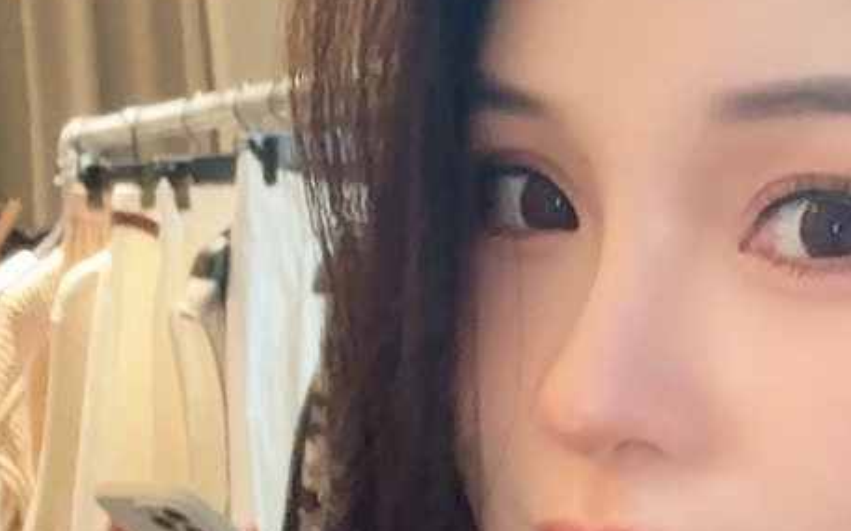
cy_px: 548
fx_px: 2596
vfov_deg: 11.5
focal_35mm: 112
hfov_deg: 18.5
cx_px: 609
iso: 400
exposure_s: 1/25
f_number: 1.9
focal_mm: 2.69
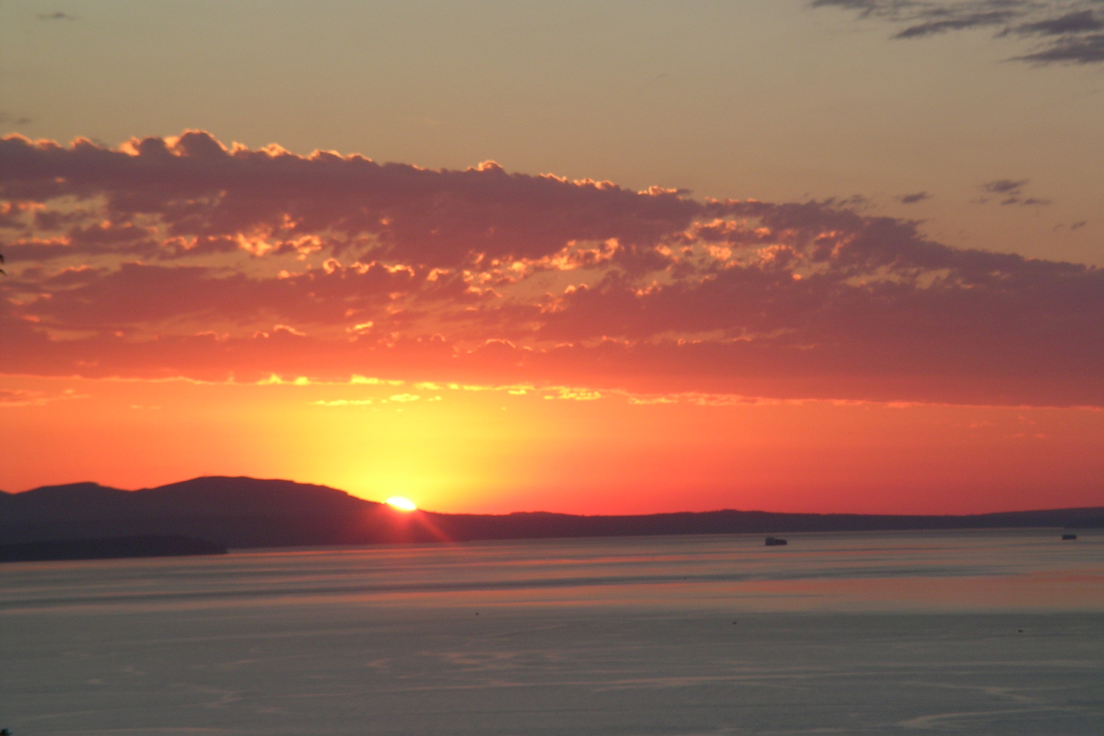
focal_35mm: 121
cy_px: 401
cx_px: 552
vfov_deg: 11.3
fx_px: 3710
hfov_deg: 16.9
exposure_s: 1/77.8
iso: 50
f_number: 6.5
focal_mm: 24
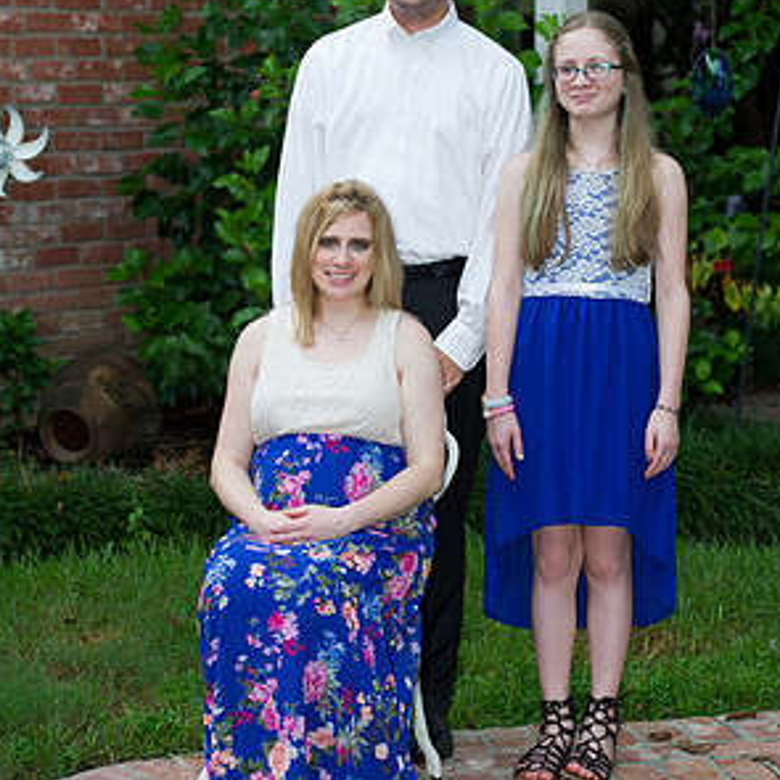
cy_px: 368
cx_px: 390
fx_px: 2575
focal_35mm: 101
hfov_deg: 17.2
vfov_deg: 17.2
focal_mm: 78
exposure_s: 1/320
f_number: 3.5
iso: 640
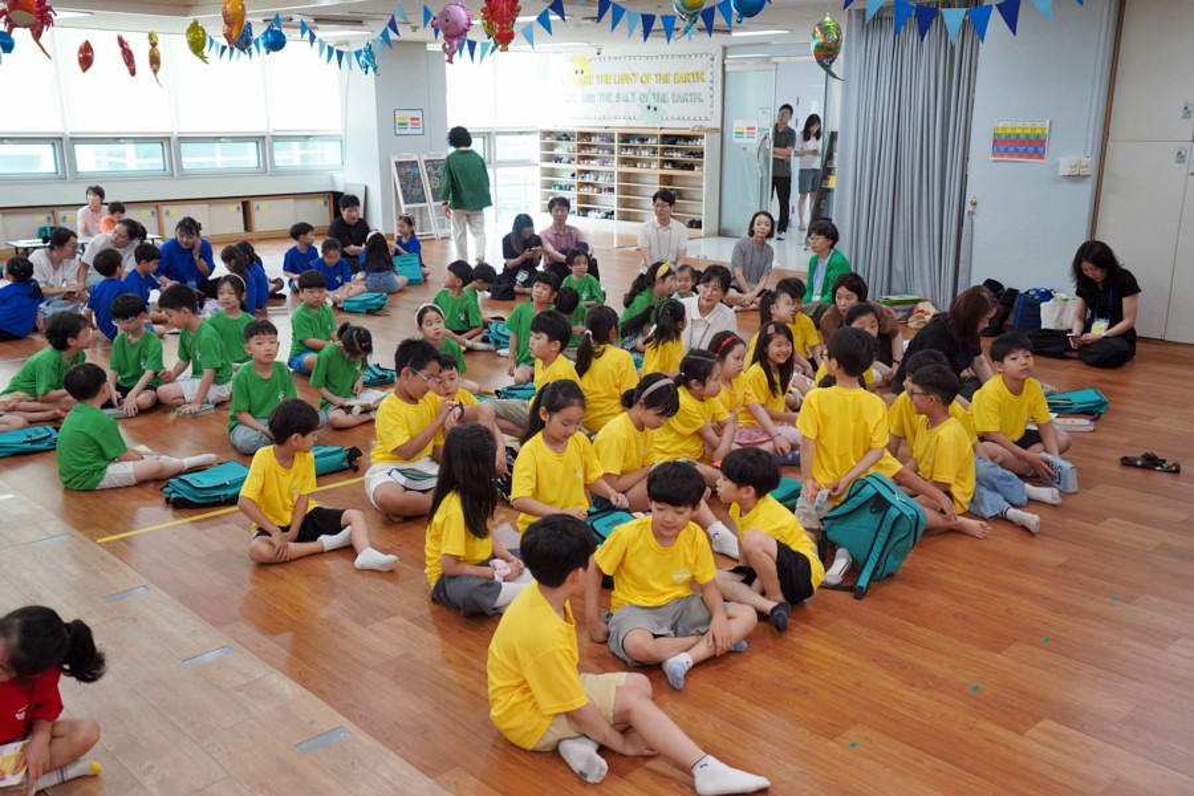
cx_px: 597
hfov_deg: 54.4
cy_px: 398
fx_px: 1161
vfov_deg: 37.9
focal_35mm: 35
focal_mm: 35
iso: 1600
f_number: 4
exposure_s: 1/160
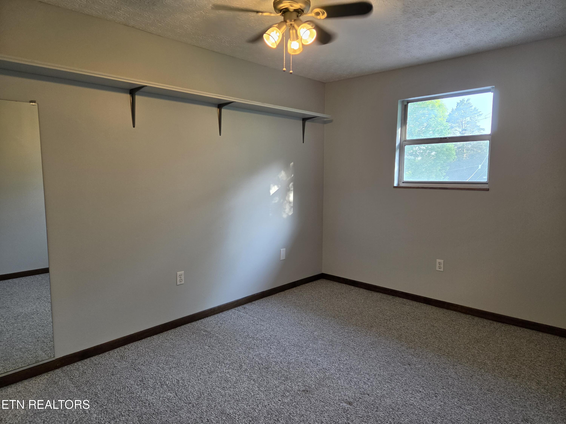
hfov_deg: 73.9
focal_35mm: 23
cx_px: 283
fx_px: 376
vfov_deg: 58.9
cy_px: 212
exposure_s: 1/120
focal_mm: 5.4
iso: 160
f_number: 1.8
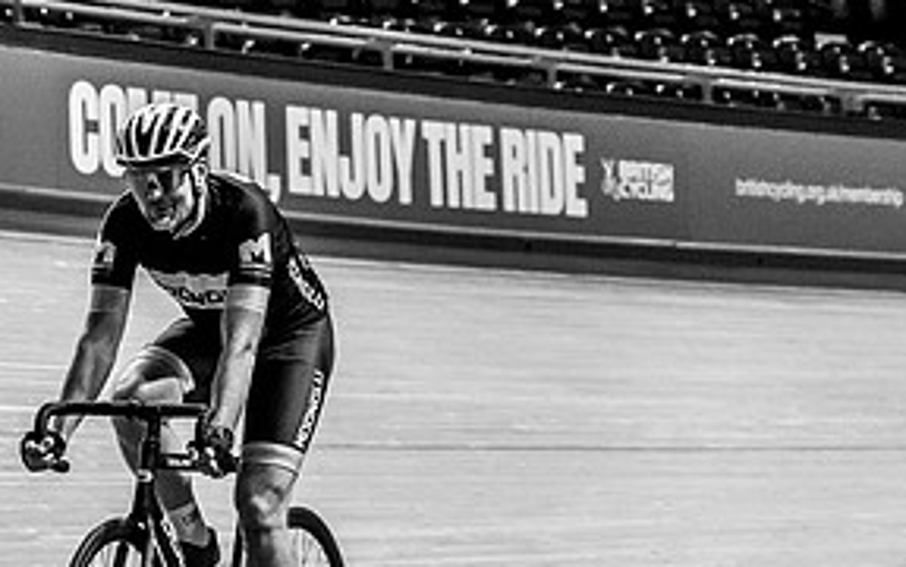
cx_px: 235
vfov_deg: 5.6
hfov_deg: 8.9
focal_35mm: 236
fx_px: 5827
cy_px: 276
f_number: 3.5
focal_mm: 81
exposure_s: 1/1000
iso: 3200
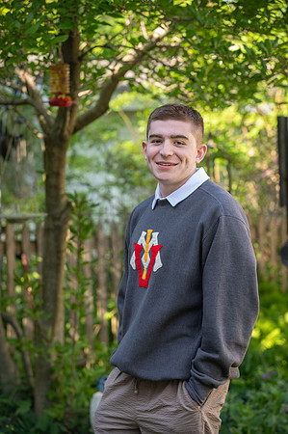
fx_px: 1263
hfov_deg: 13.0
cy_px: 217
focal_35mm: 105
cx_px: 144
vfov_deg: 19.5
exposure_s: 1/125
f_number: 4
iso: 250
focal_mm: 105
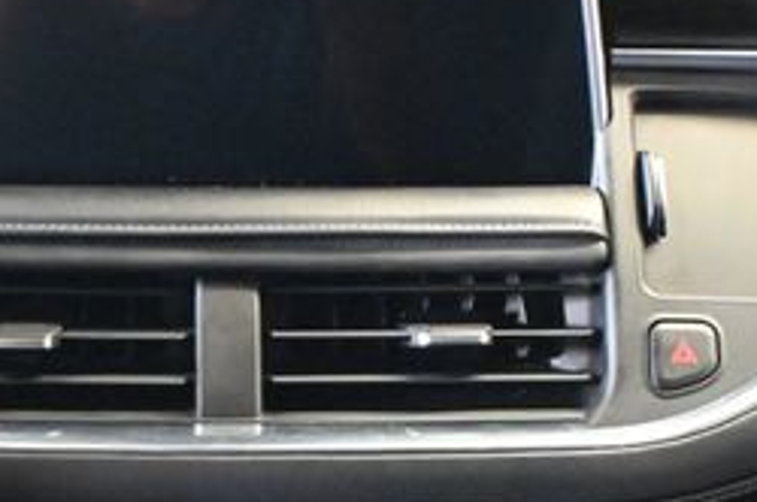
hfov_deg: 16.4
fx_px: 2623
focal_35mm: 125
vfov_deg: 10.9
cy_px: 360
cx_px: 236
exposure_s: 1/30
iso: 12800
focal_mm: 32.5
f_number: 5
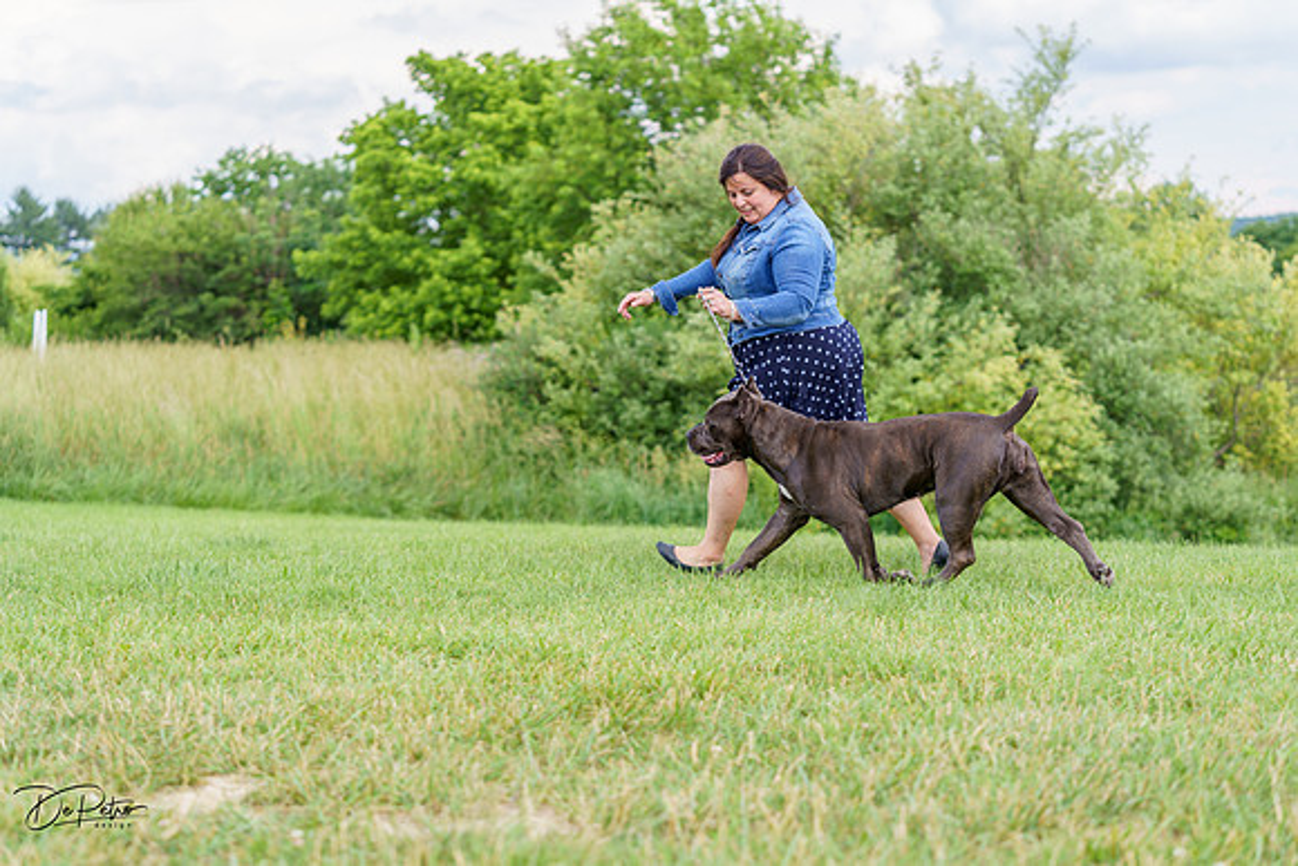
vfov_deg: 19.5
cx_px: 649
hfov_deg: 28.8
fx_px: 2524
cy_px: 433
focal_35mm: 70
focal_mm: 70
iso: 100
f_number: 3.2
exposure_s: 1/500
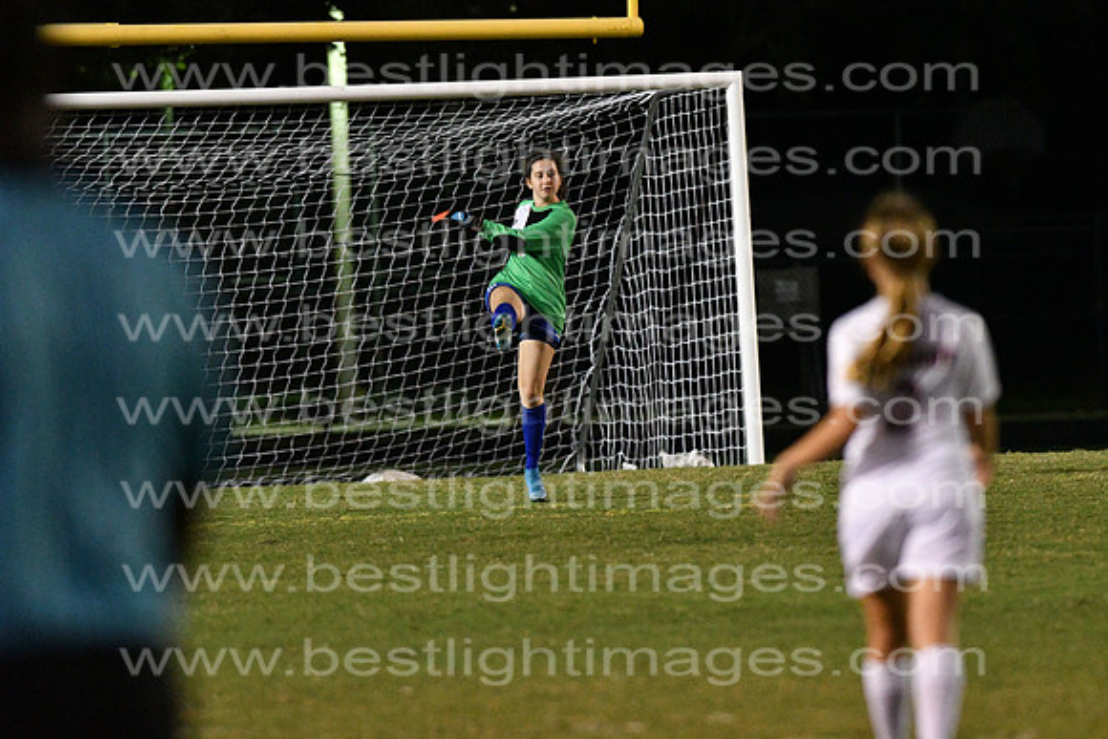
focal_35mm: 450
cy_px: 370
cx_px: 554
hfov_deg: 4.6
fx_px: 13853
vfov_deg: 3.1
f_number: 3.5
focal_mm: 300
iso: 10000
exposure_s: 1/640
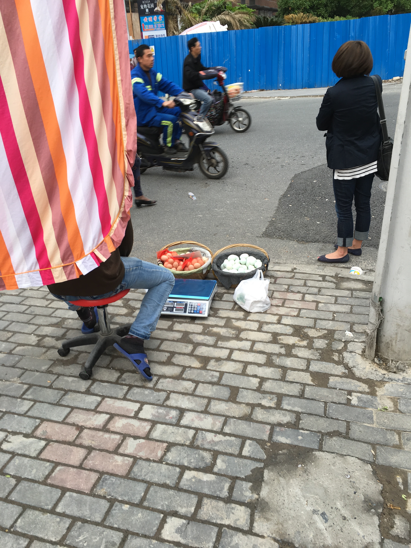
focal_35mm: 29
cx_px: 206
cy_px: 274
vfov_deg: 61.7
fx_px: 459
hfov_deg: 48.2
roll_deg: +6.3
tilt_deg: -25.7
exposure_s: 1/104
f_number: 2.2
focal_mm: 4.15
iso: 25
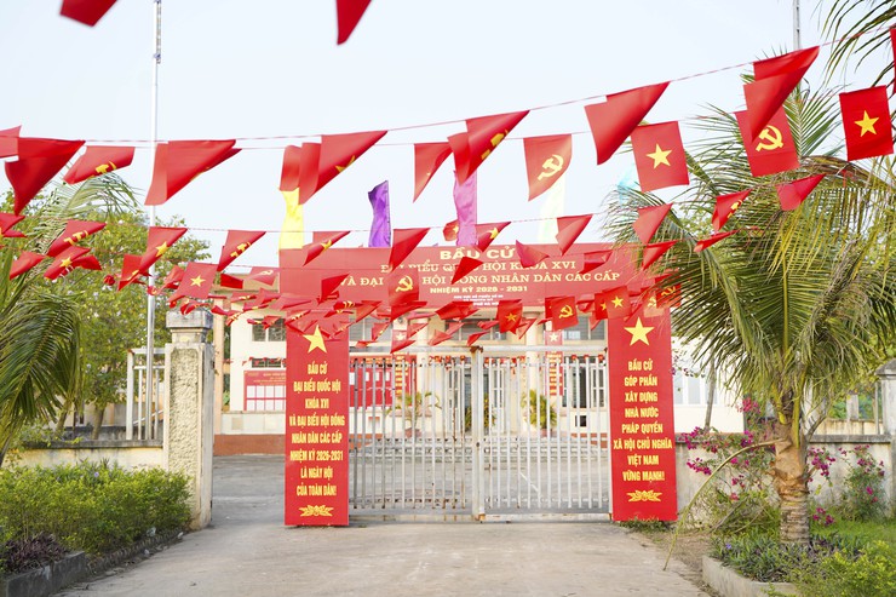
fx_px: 1095
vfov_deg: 30.5
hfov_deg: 44.5
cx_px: 448
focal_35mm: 44
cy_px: 298
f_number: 4
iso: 160
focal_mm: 44
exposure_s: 1/320
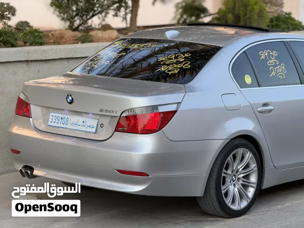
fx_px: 1054
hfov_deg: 16.4
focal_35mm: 120
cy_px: 114
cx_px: 152
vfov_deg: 12.3
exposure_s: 1/99
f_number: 2.8
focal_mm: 15.66
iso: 50
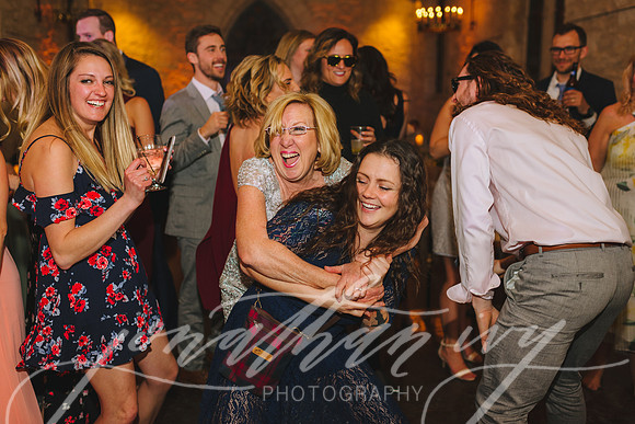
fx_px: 617
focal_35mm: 35
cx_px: 318
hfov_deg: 54.4
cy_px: 212
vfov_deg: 37.9
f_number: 2.5
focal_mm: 35
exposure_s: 1/200
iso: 800
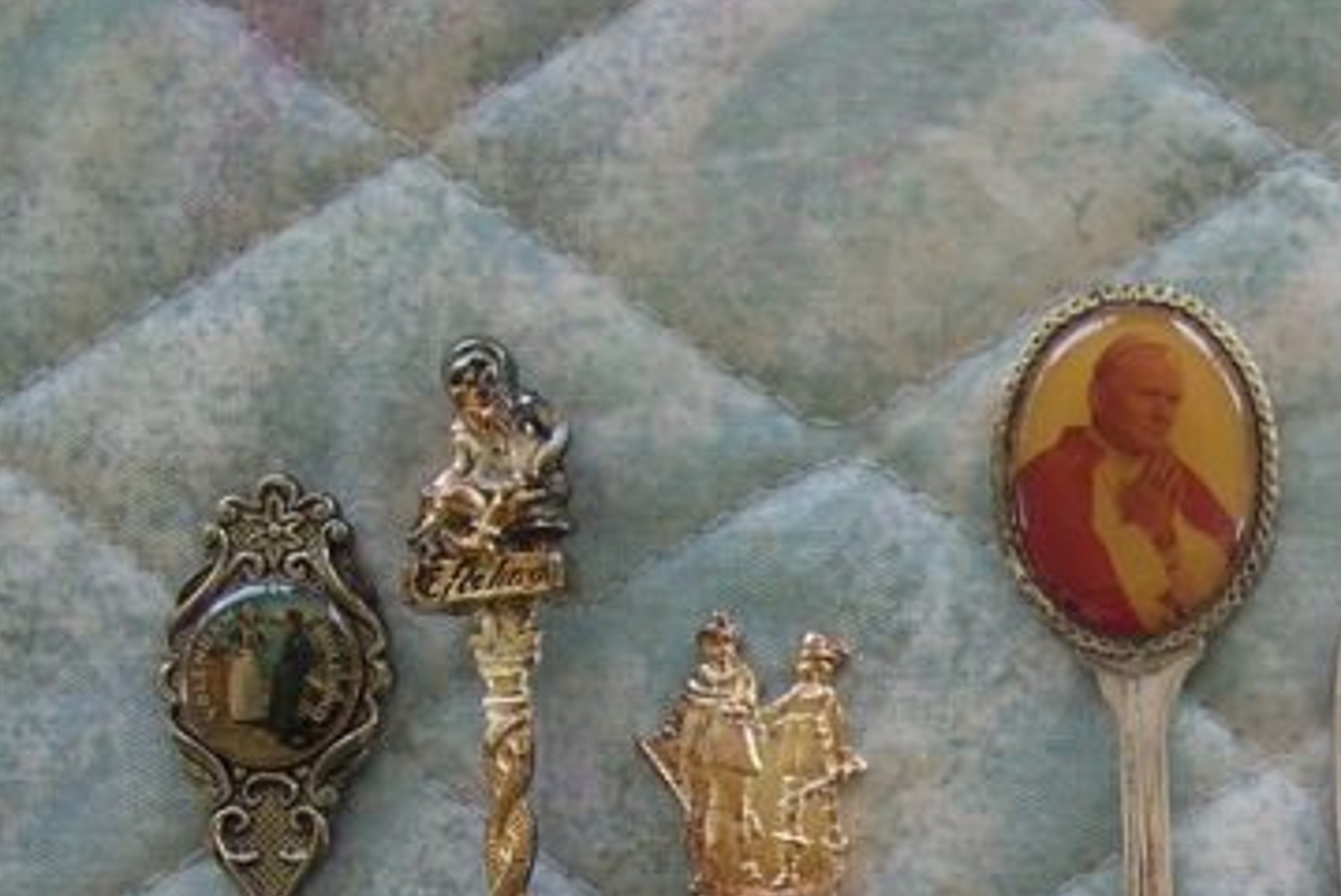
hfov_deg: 19.5
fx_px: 3691
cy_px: 1118
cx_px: 1561
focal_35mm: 99
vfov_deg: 13.4
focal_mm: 8
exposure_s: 1/90.4
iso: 100
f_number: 2.8
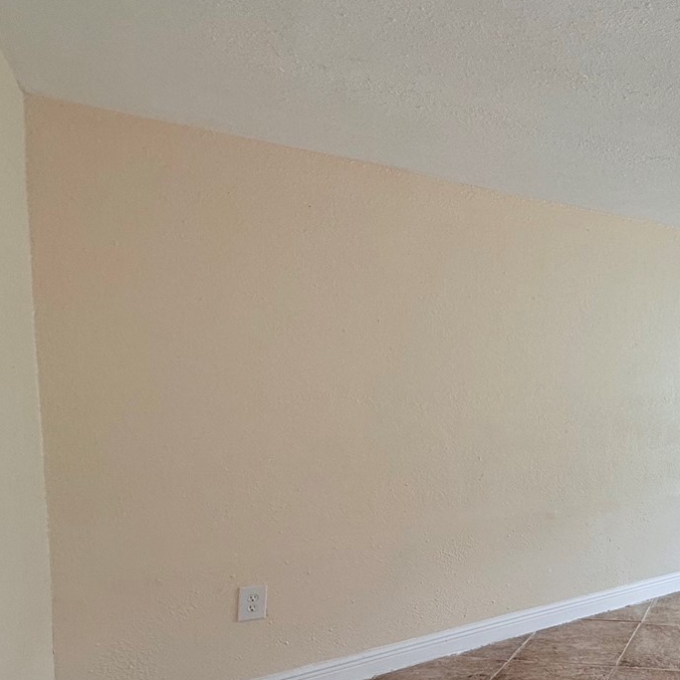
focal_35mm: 29
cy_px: 414
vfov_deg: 55.1
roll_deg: -1.3
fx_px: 645
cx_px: 730
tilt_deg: -3.4
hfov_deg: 44.1
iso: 64
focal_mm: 2.22
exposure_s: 1/108
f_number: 2.2
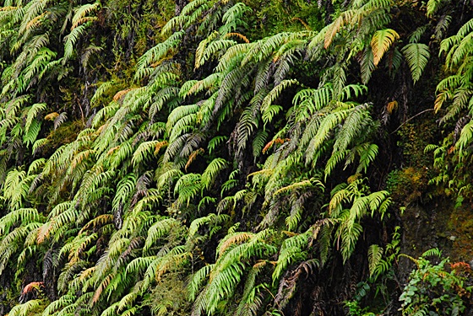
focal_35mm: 240
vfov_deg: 5.7
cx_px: 144
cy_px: 208
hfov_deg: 8.6
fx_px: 3157
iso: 400
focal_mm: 112
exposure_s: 1/320
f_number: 5.6
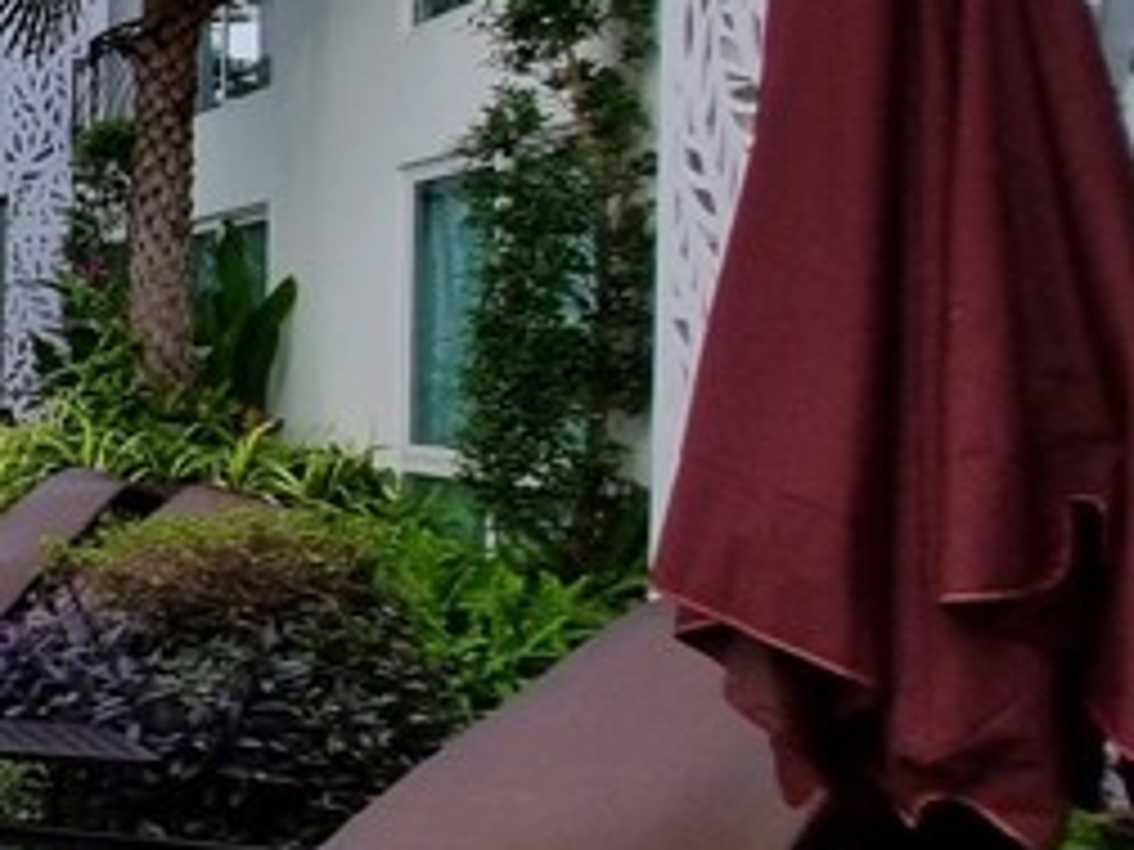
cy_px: 346
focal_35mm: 51
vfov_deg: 28.5
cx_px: -1087
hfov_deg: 20.0
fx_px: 1671
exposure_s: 1/393
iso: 50
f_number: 2.2
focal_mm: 1.74
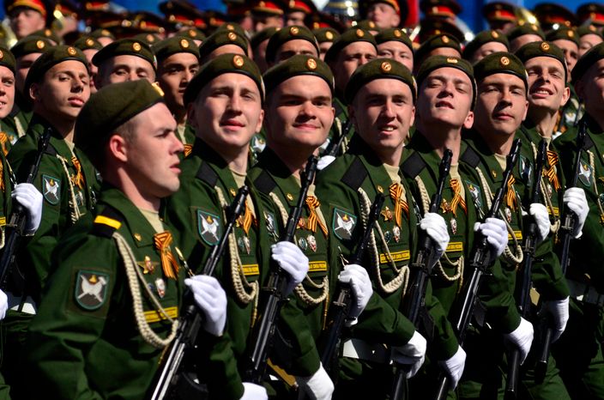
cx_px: 302
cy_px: 200
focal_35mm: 300
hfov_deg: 6.9
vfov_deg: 4.6
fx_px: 5022
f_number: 8
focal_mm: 200
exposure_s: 1/1500
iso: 560
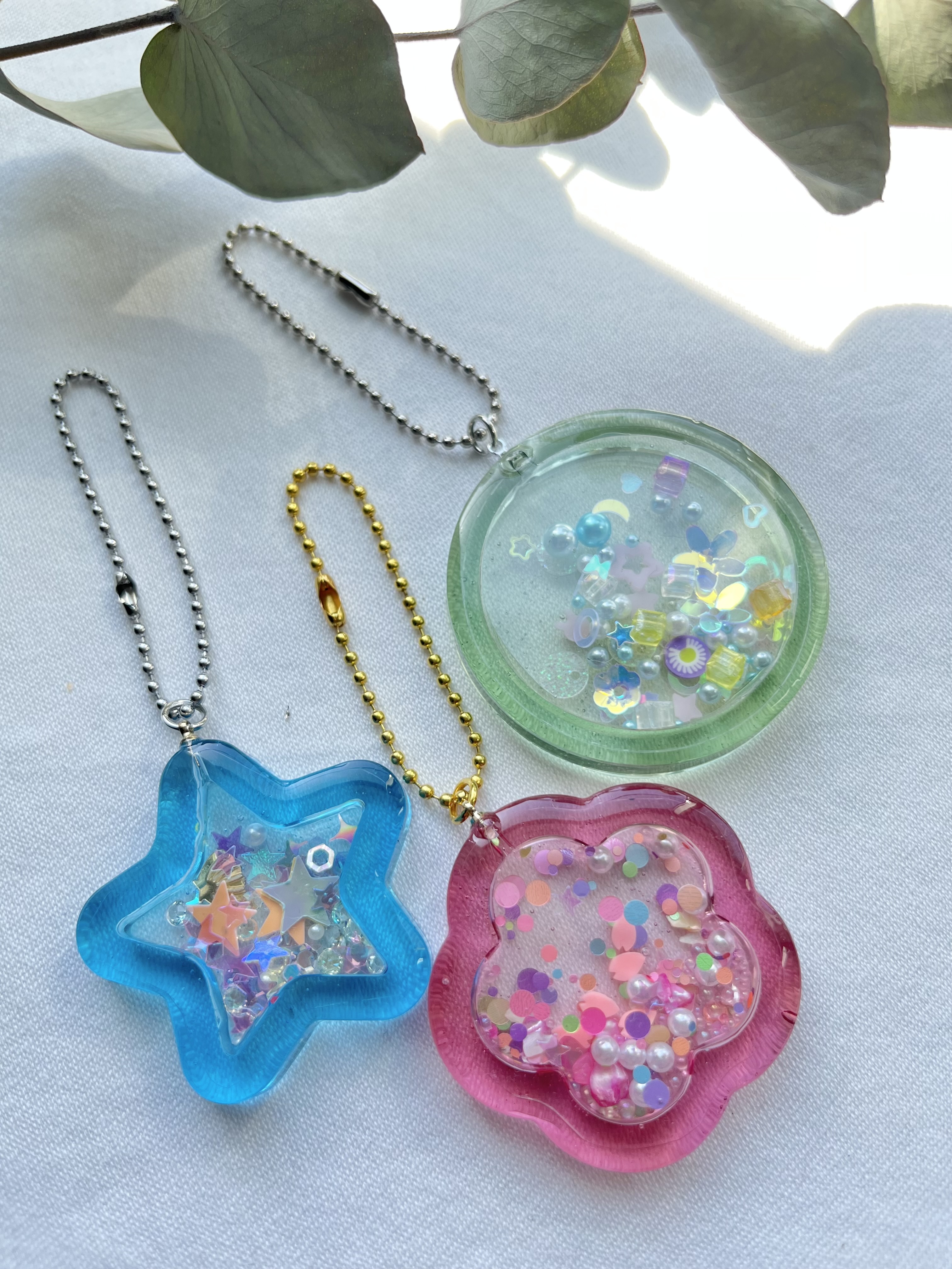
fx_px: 953
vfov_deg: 67.3
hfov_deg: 53.1
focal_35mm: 26
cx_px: 476
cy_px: 634
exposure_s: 1/288
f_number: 1.6
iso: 50
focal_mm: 5.1
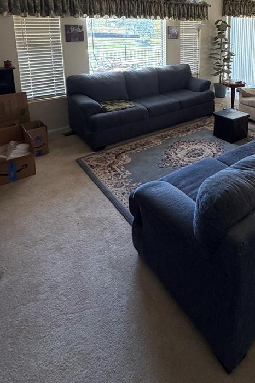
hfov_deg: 48.1
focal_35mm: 25
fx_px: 266
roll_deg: -1.3
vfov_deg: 64.8
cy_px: 74
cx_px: 207
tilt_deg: -10.2
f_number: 2.2
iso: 320
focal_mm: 2.22
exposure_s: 1/121
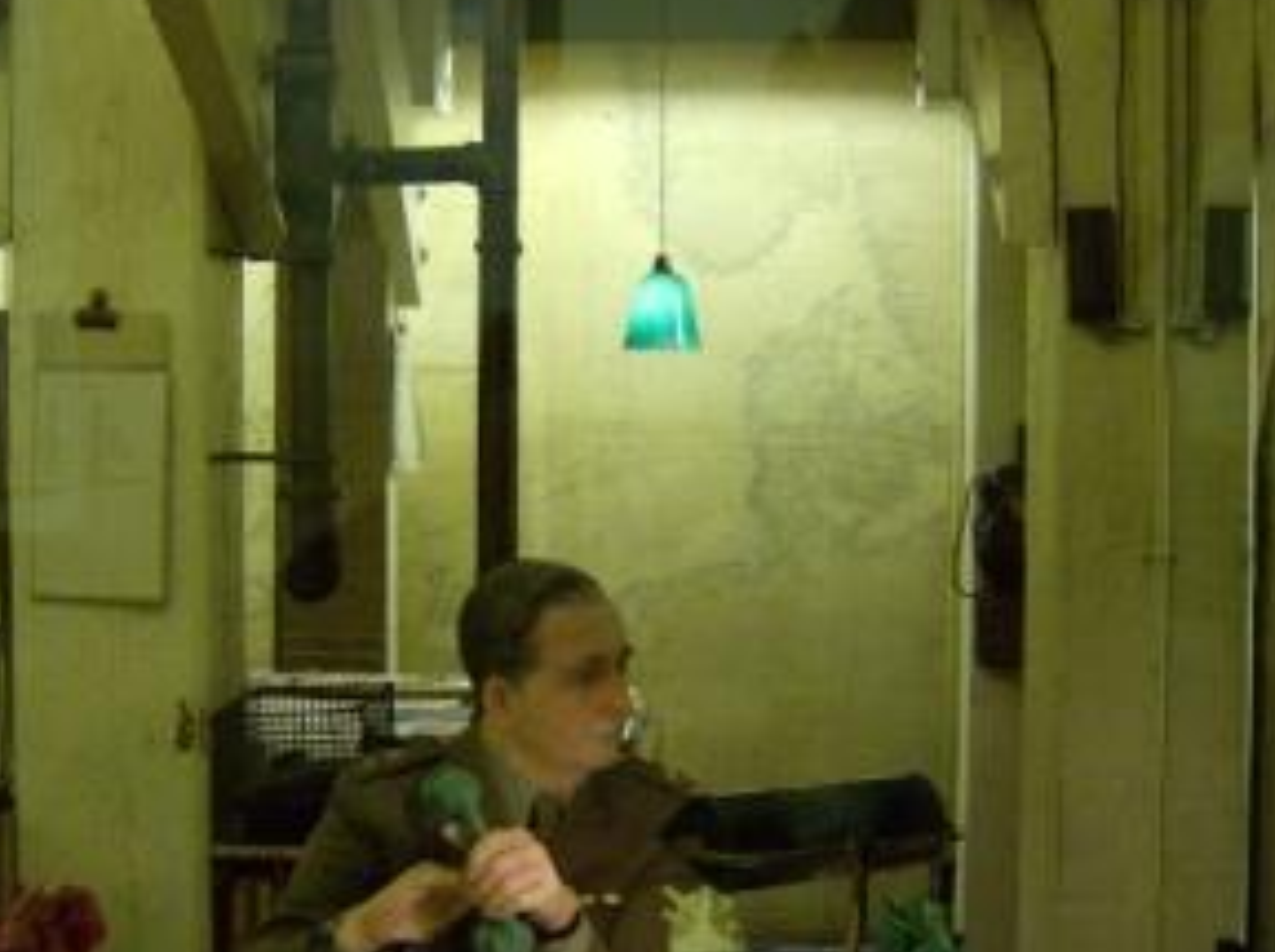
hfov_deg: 34.4
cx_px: 576
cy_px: 456
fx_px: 2059
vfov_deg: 26.0
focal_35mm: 56
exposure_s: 1/15.6
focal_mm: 6
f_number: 2.8
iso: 200
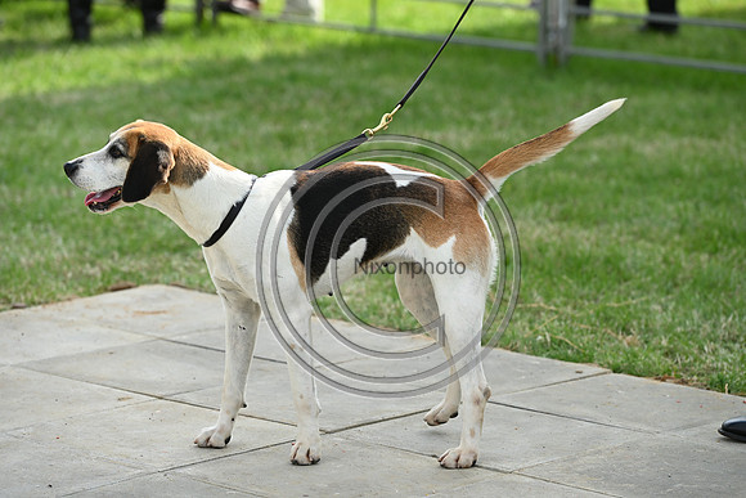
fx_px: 3316
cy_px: 249
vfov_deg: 8.6
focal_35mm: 160
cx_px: 373
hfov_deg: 12.8
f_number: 4.5
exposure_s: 1/1000
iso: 360
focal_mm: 160
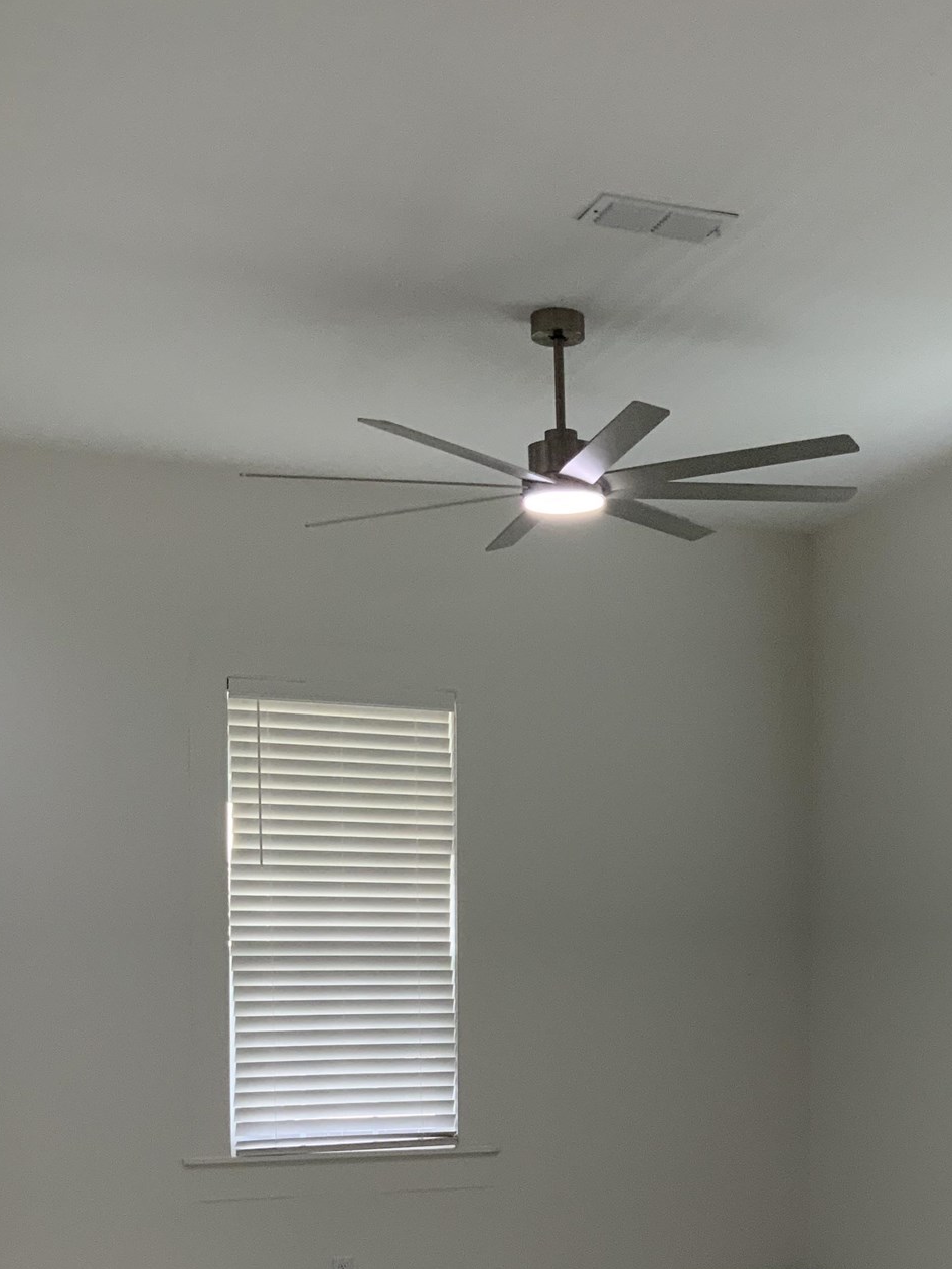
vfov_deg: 34.7
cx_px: 730
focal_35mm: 53
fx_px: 1943
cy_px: 1070
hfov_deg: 27.1
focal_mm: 3
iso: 64
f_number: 1.8
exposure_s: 1/120
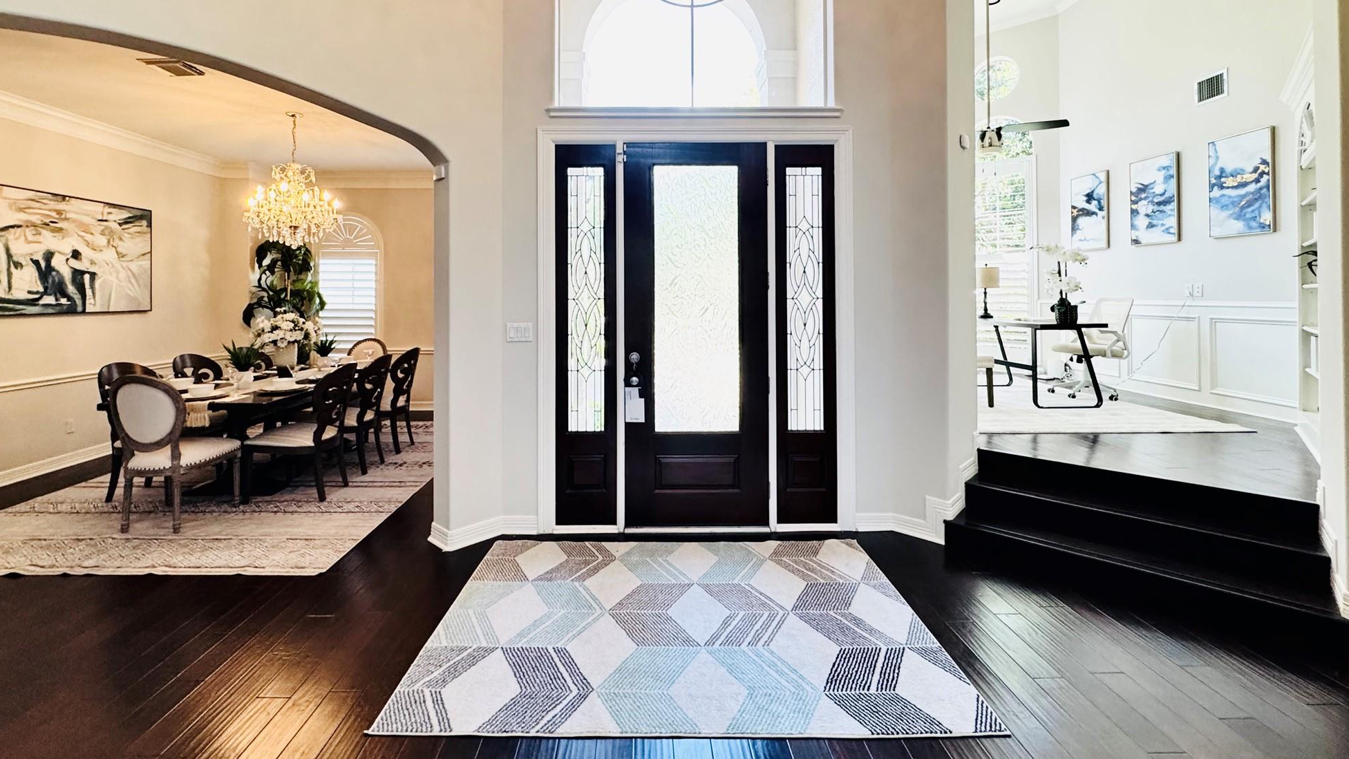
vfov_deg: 66.1
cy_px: 288
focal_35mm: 16
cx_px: 648
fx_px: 572
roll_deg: -0.1
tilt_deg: -0.4
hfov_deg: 99.3
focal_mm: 2.22
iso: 320
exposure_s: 1/120
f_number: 2.2
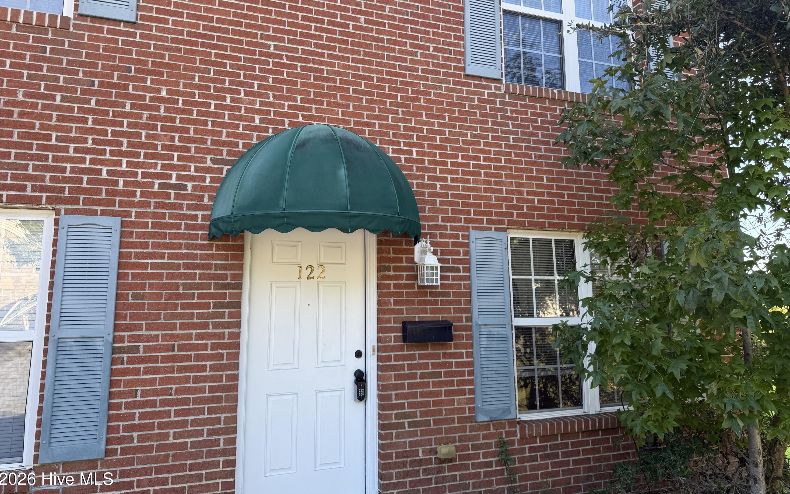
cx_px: 388
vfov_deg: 47.4
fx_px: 560
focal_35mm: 26
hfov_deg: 70.4
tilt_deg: +9.9
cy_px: 204
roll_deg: +1.4
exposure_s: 1/387
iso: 80
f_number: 1.78
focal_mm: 6.76
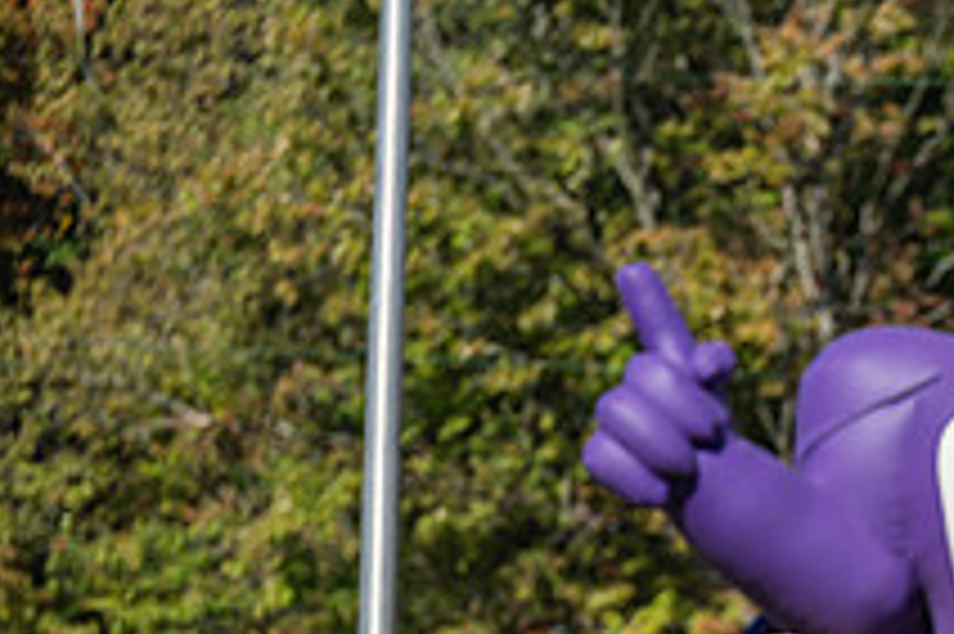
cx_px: 1102
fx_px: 14510
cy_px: 852
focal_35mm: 548
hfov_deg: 3.8
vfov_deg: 2.5
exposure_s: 1/1600
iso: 100
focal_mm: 200
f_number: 3.2
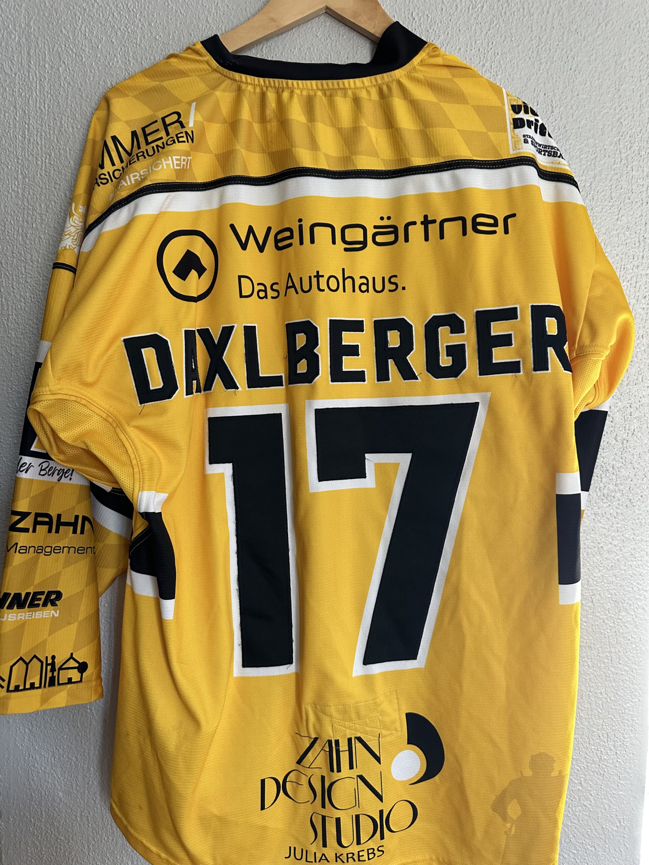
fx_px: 600
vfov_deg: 71.6
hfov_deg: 56.8
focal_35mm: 24
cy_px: 432
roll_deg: -1.6
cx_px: 324
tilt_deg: -4.9
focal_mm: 6.86
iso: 250
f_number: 1.78
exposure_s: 1/113
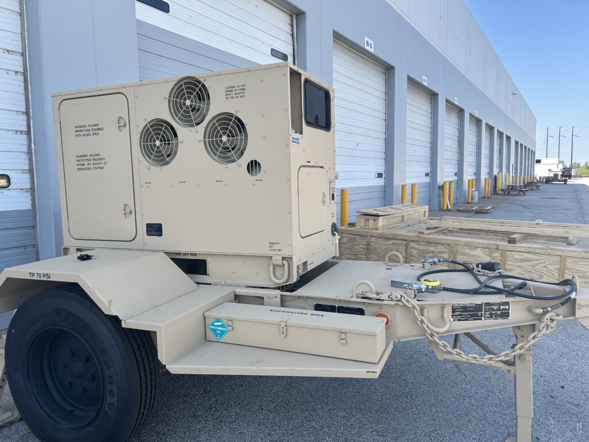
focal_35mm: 26
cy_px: 221
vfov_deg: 53.1
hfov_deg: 67.3
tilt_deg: -3.0
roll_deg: +0.5
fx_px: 442
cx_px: 294
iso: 50
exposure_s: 1/1377
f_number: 1.5
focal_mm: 5.7
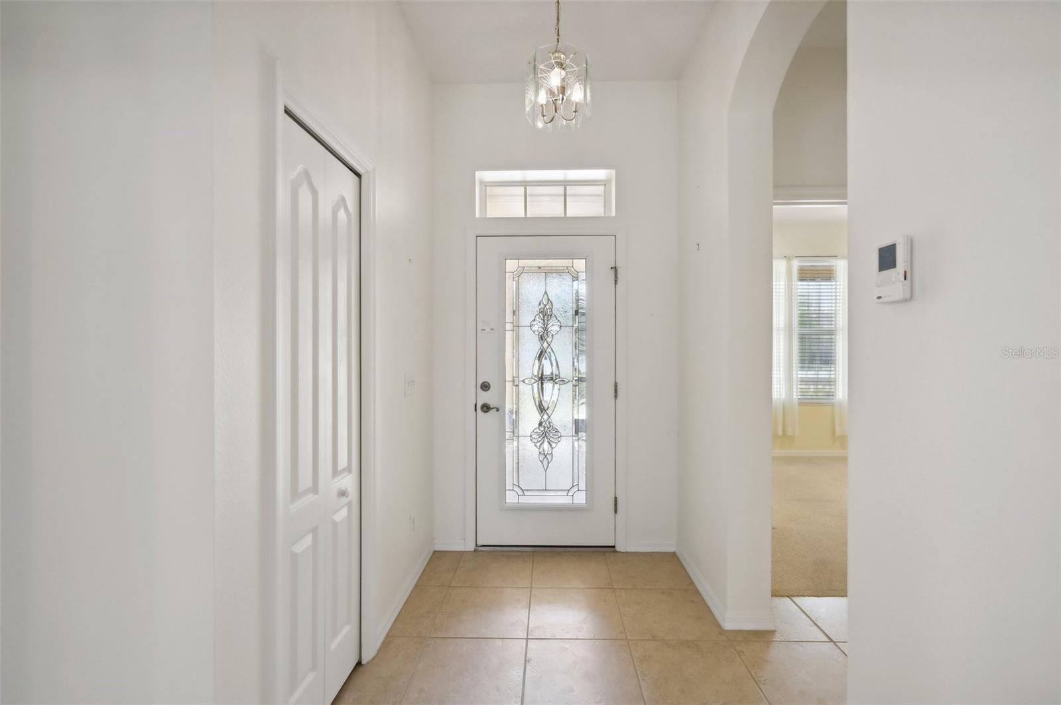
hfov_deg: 98.6
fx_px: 456
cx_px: 530
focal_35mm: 16
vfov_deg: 75.4
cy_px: 352
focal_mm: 15.5
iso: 400
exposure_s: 1/80
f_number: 8
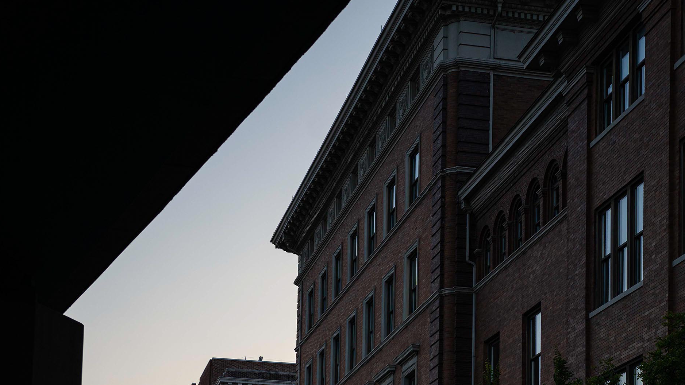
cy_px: 487
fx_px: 1308
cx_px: 337
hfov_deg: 29.4
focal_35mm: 72
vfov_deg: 16.0
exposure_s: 1/1000
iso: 100
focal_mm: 43
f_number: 2.8
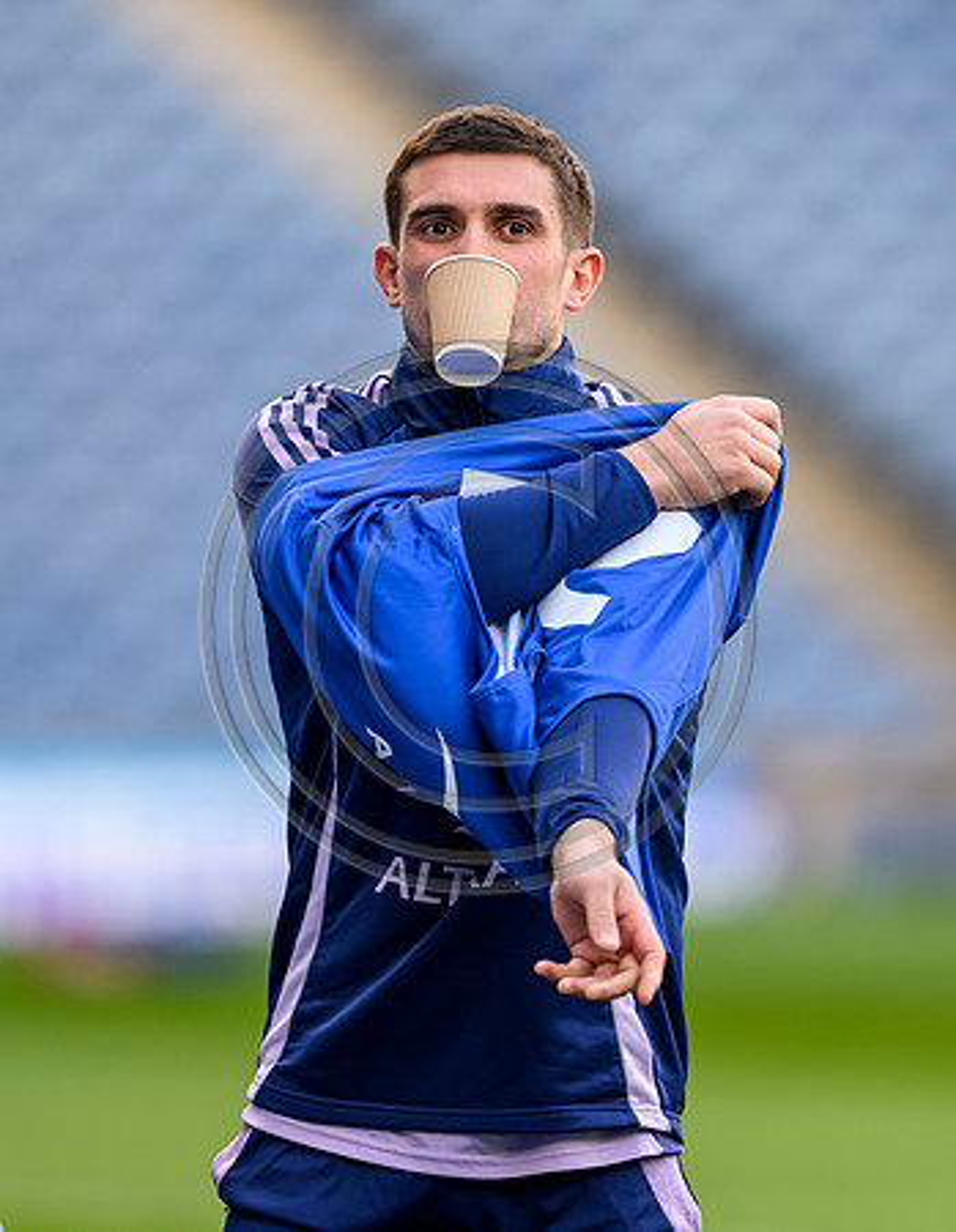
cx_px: 554
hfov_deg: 2.2
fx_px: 24675
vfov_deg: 2.9
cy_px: 492
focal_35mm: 684
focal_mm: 400
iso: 1250
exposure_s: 1/1250
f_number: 3.2
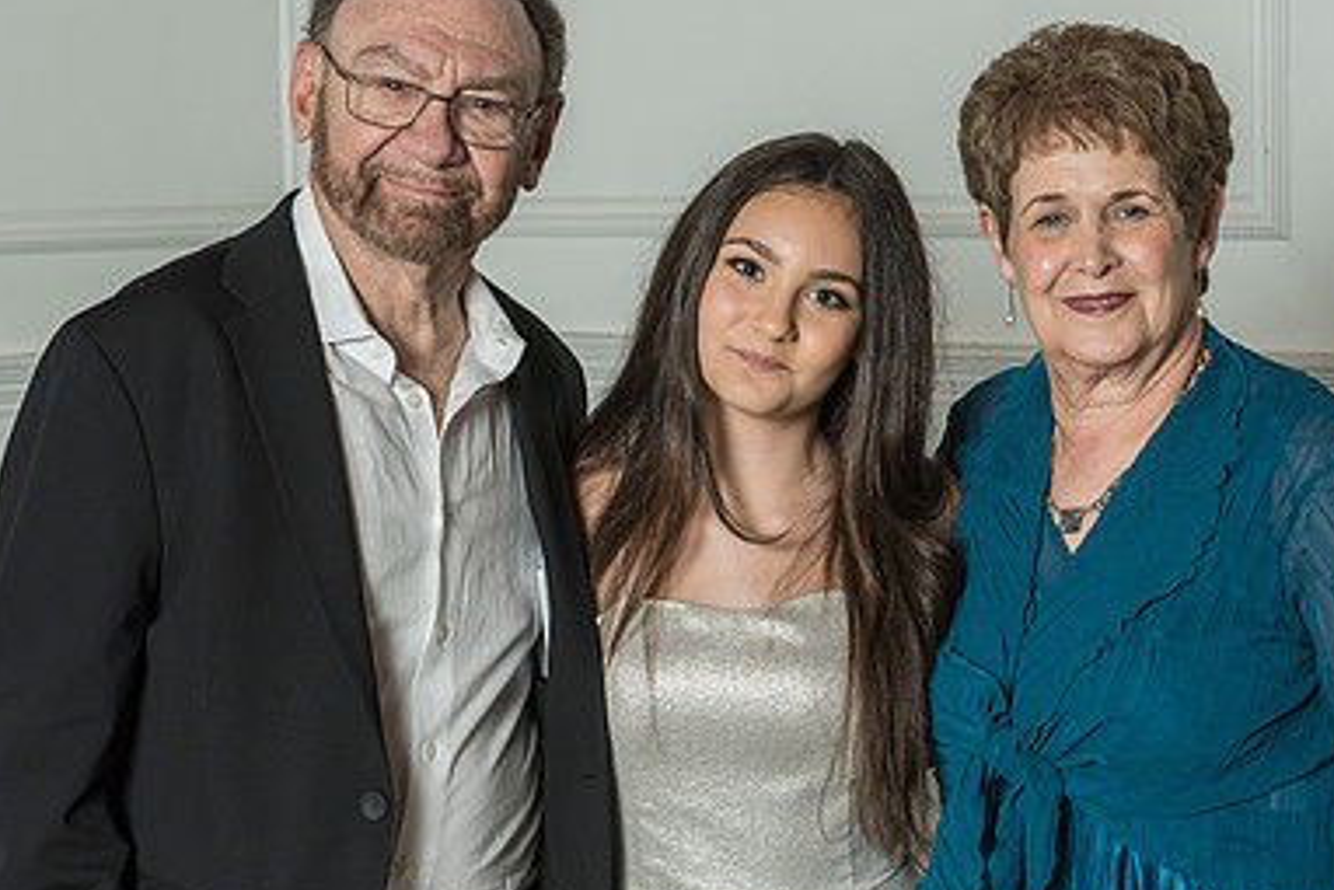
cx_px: 813
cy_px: 415
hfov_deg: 22.3
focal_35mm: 91
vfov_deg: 15.0
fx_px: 3373
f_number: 7.1
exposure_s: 1/125
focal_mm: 58
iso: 1000
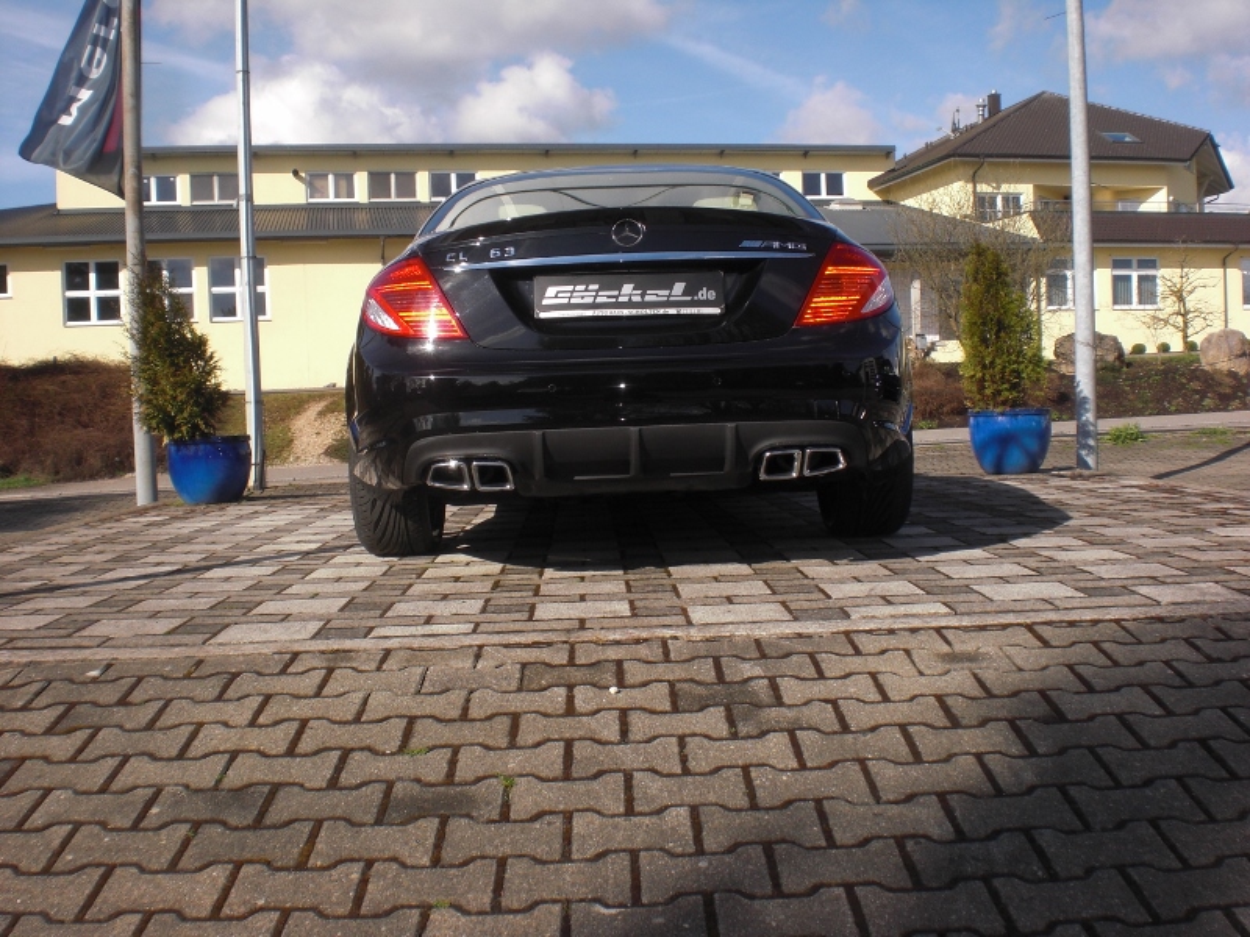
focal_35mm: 38
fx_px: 1372
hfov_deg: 49.0
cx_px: 625
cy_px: 468
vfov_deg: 37.7
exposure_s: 1/320
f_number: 5.6
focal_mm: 6.3
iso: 64
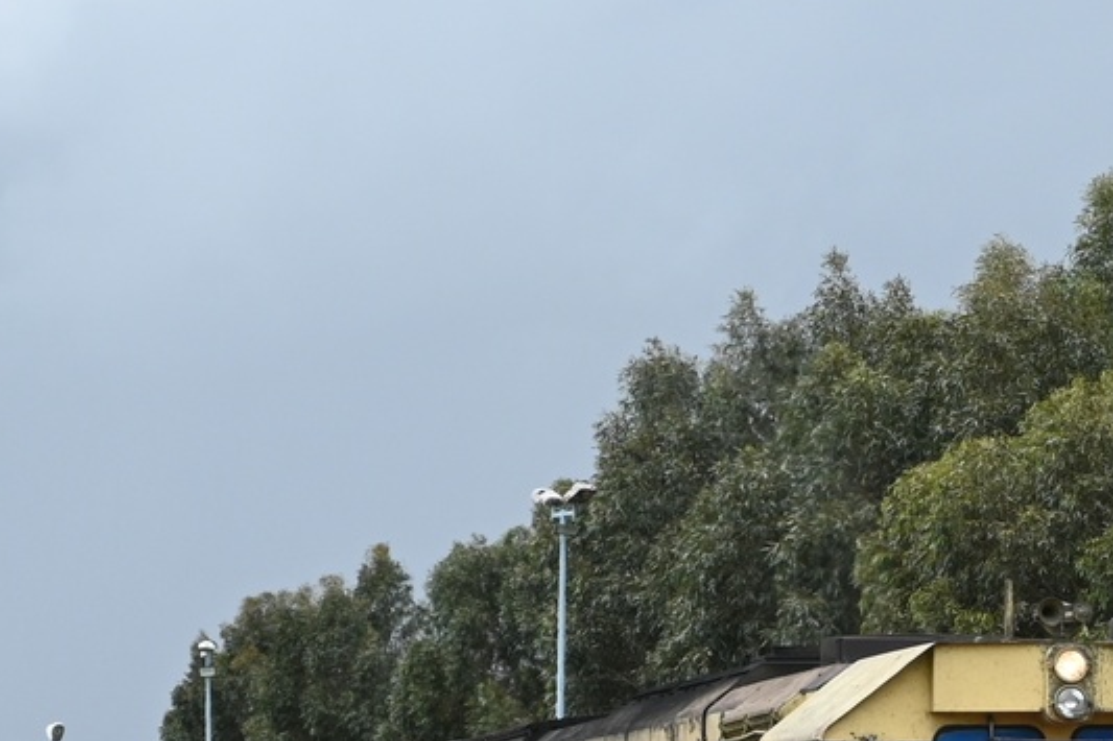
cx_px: 969
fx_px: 6515
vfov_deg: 6.5
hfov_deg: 9.7
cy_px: 465
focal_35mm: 211
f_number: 5.6
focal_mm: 39
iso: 200
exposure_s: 1/800
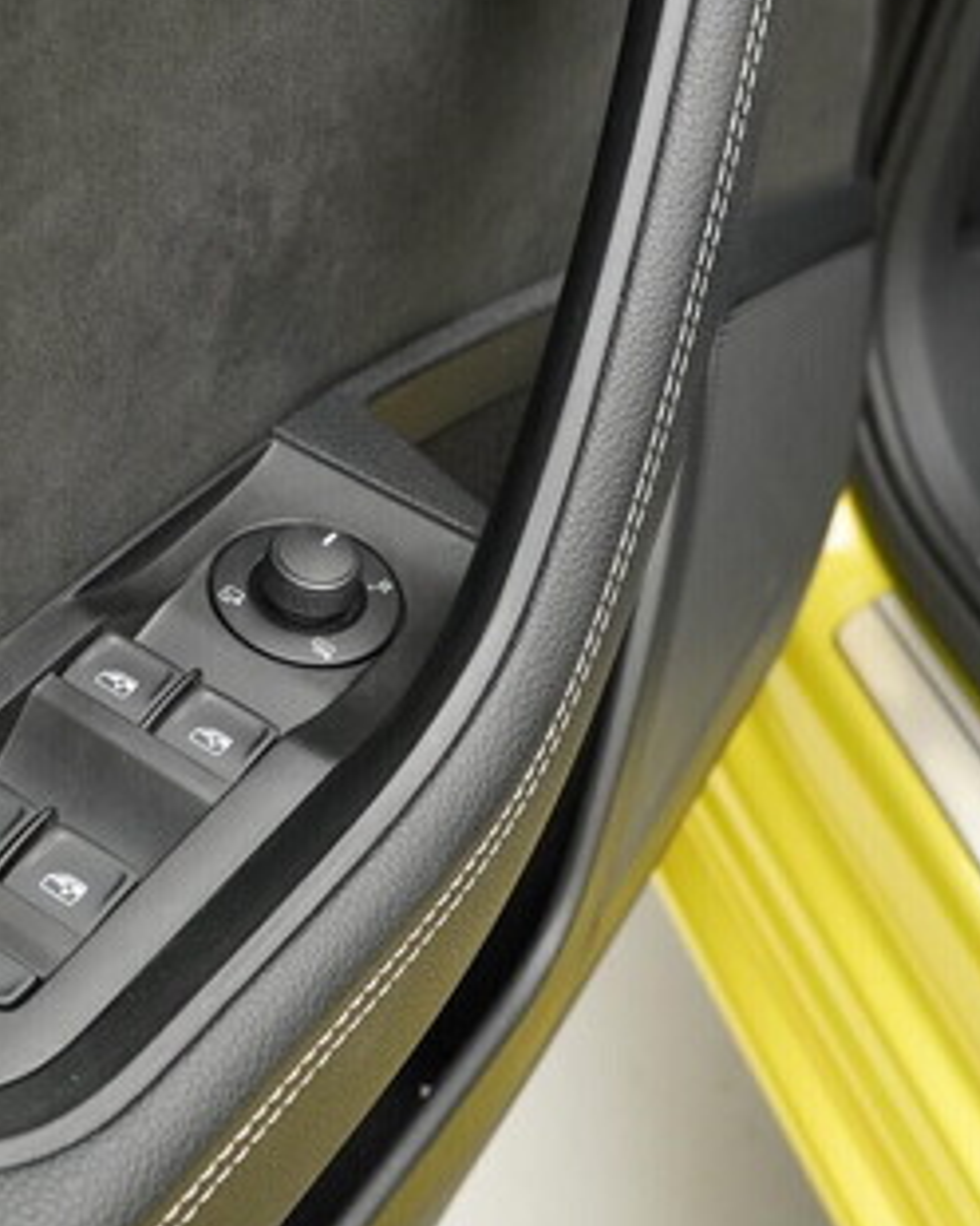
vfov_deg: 31.4
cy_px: 629
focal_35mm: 60
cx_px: 134
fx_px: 2175
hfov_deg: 24.8
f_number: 5.6
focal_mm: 24
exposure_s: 1/50
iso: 1000
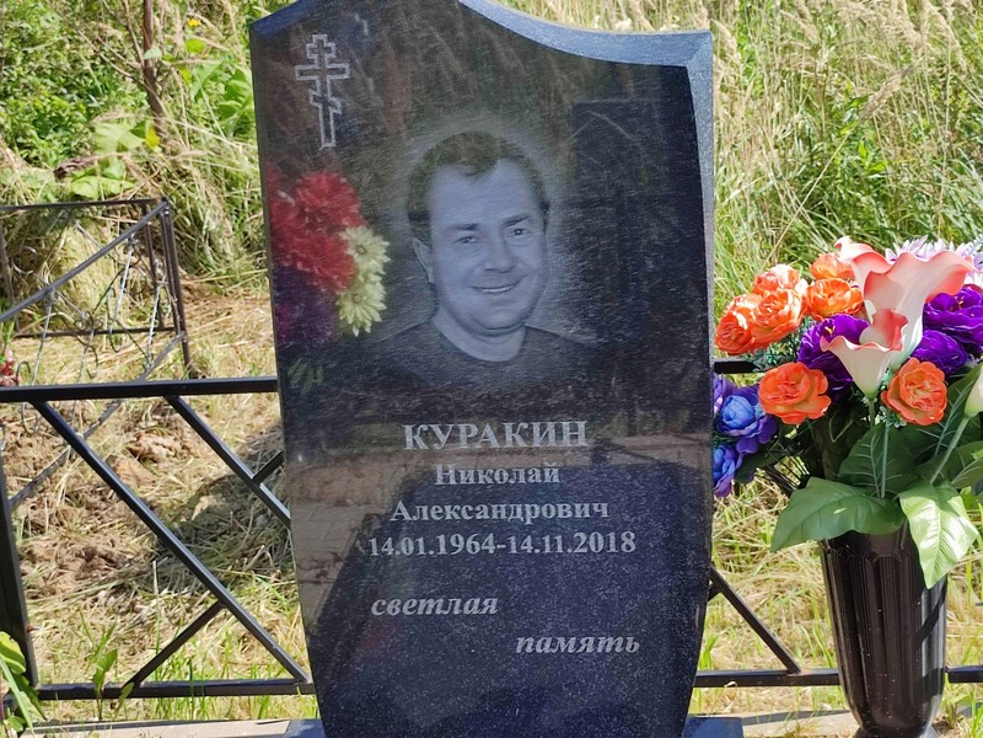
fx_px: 710
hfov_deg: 69.4
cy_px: 369
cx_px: 492
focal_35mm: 25
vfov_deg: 54.9
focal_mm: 6.04
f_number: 1.9
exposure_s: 1/411
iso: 50
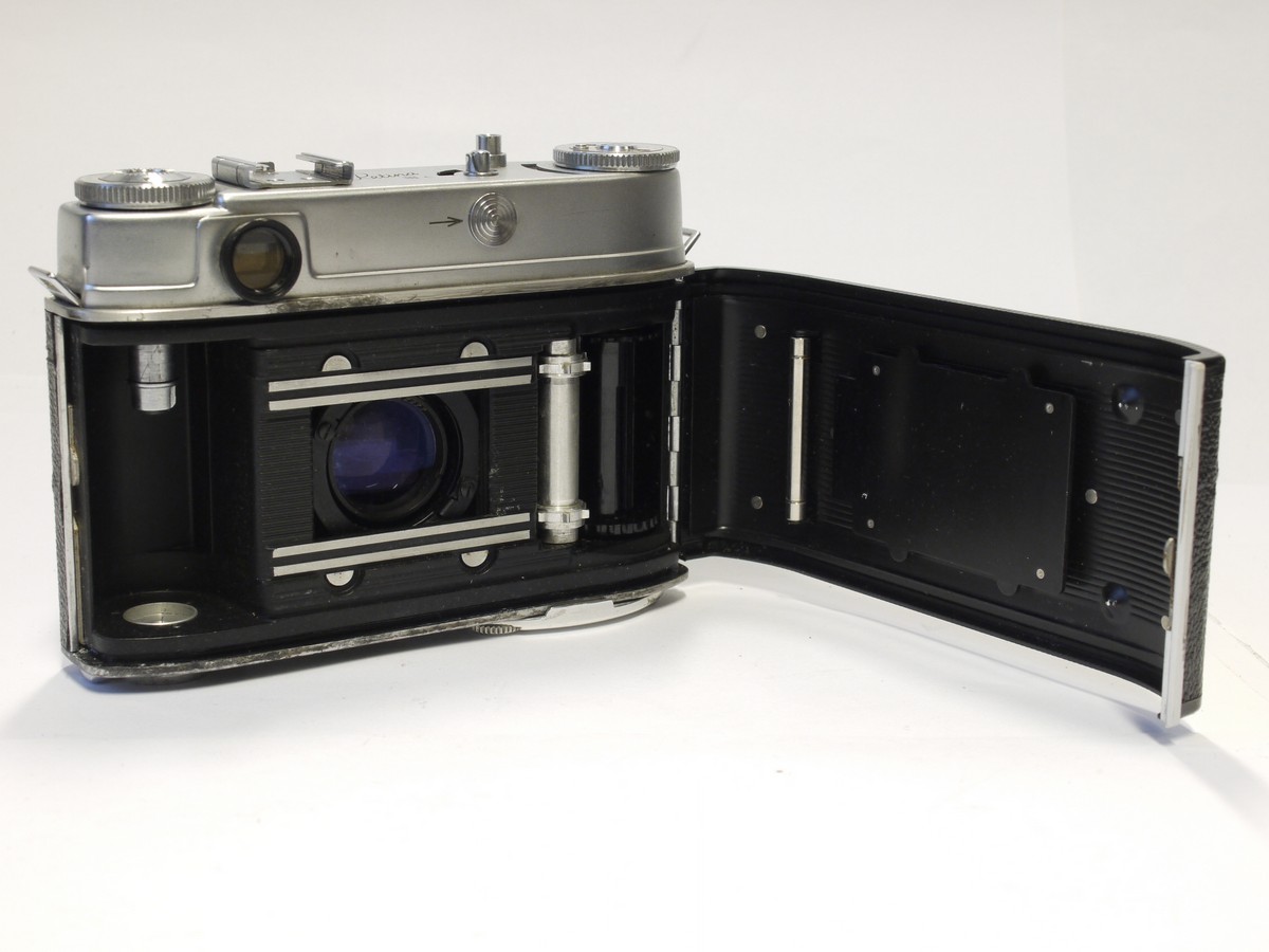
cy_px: 476
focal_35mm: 60
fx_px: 2200
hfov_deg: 32.2
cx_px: 634
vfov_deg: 24.4
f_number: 9
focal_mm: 30
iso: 400
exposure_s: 1/10
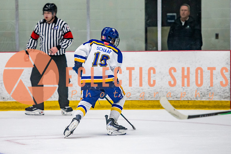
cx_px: 88
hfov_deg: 8.2
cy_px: 77
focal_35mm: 251
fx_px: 1609
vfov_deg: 5.5
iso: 2000
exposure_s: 1/640
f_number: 3.2
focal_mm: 170
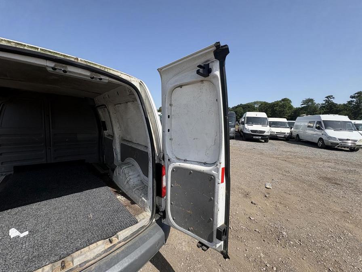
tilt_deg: -1.4
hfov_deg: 102.1
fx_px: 146
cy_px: 136
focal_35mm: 14
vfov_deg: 85.7
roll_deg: -2.8
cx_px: 181
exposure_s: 1/1637
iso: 50
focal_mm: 2.22
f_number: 2.2
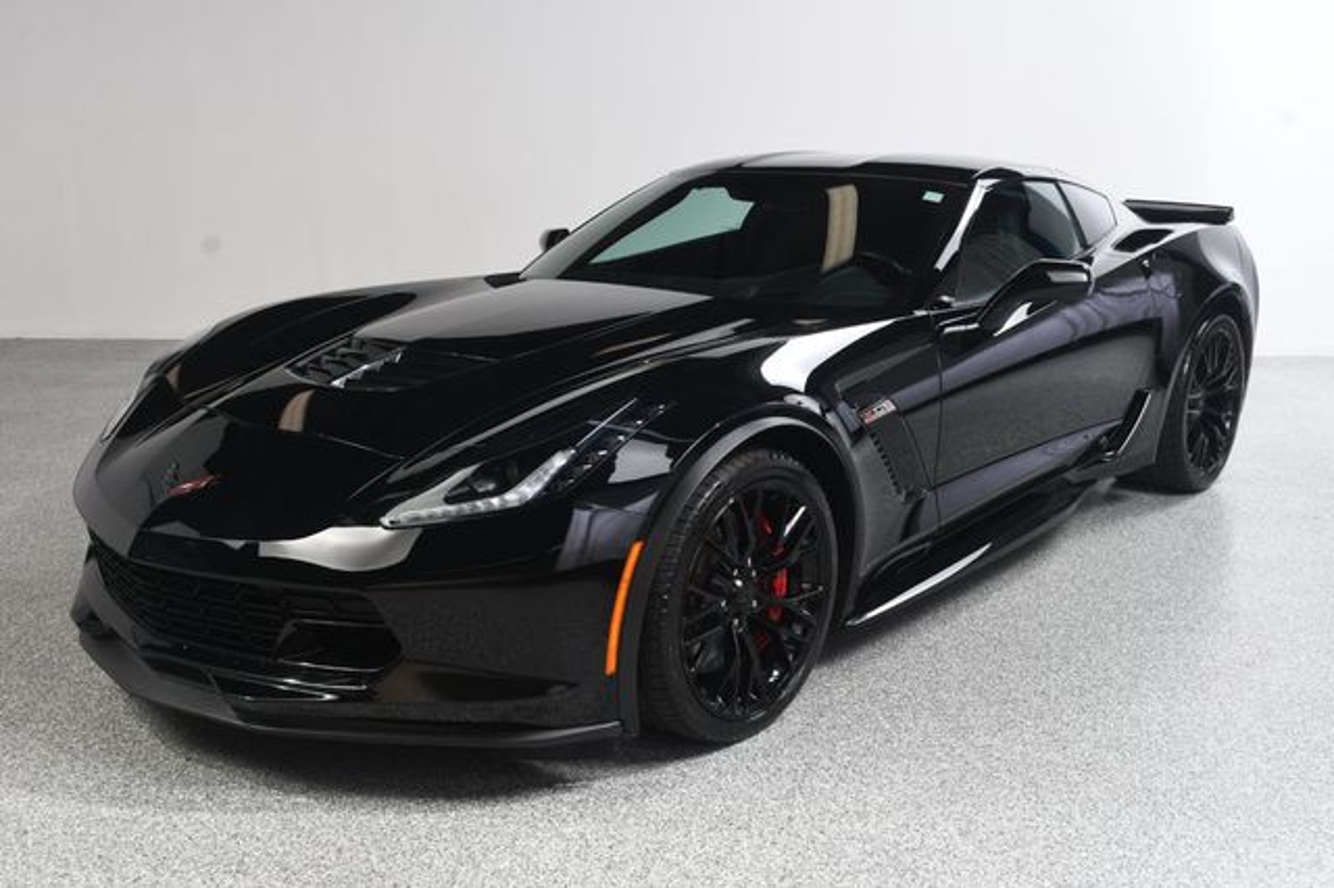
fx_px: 1333
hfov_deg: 53.2
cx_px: 667
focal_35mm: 36
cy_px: 444
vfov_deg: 36.8
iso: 100
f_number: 9
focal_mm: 24
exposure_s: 1/160
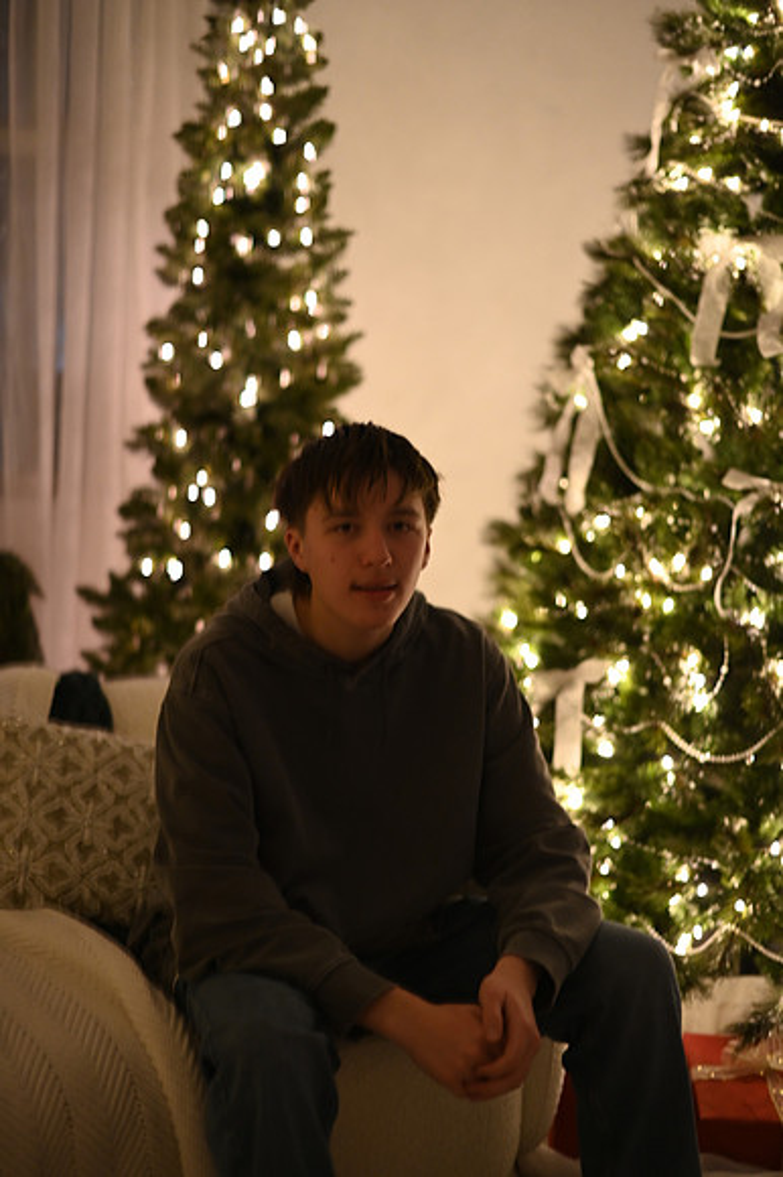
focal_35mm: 50
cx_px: 392
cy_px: 588
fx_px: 1633
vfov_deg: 39.6
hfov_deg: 27.0
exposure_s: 1/100
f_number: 1.8
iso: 1600
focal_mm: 50
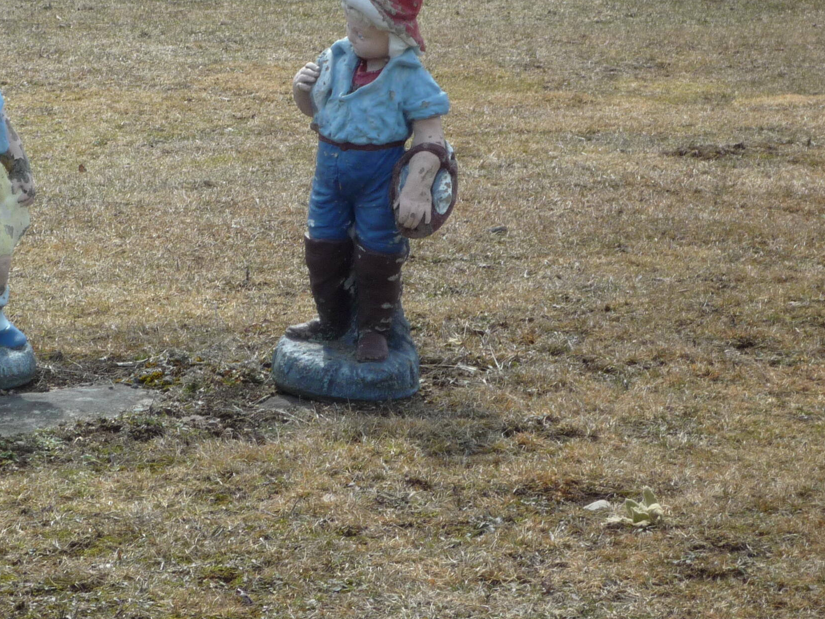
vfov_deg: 7.6
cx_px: 153
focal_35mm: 196
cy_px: 203
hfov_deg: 10.1
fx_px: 4672
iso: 100
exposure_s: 1/320
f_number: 5.7
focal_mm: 18.9
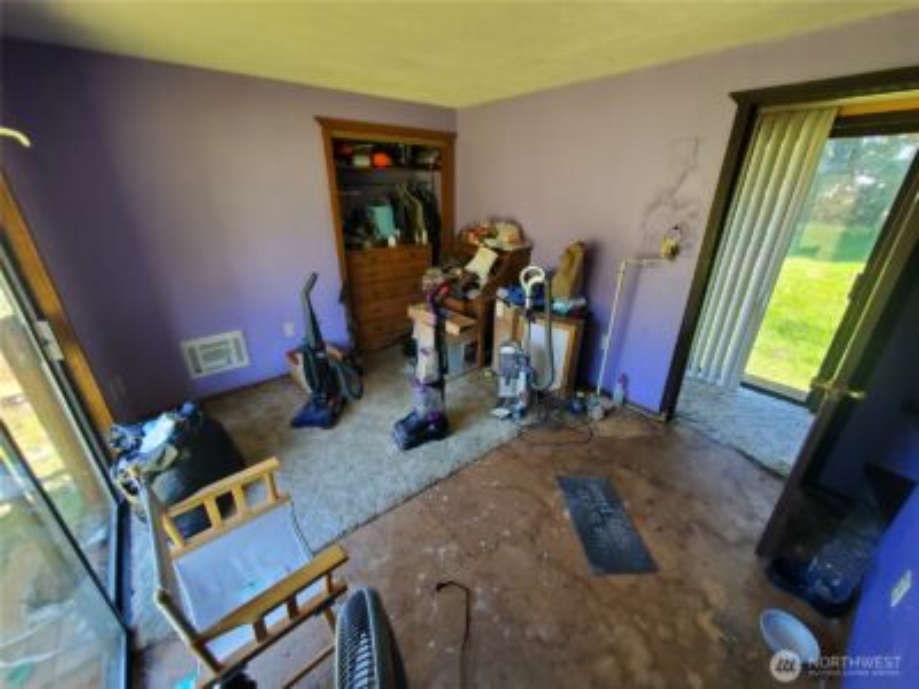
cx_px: 460
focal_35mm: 13
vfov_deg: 89.9
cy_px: 344
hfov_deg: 106.2
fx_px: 345
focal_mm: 1.8
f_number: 2.2
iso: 160
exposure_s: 1/50
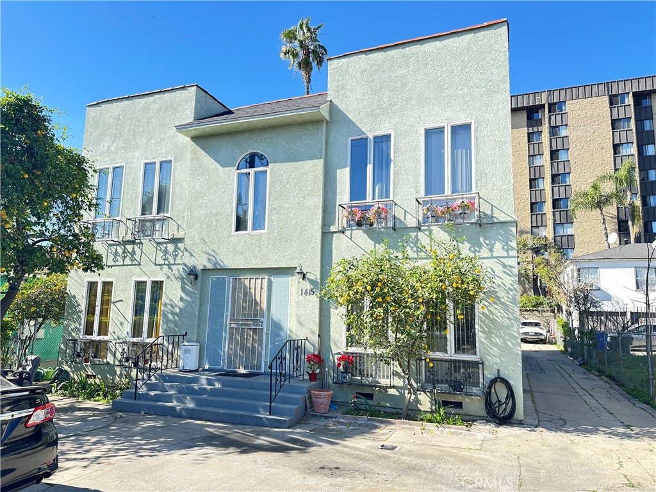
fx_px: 455
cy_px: 246
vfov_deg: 56.8
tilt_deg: +8.1
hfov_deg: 71.6
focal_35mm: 24
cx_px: 328
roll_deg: -1.7
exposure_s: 1/756
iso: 80
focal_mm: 6.86
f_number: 1.78
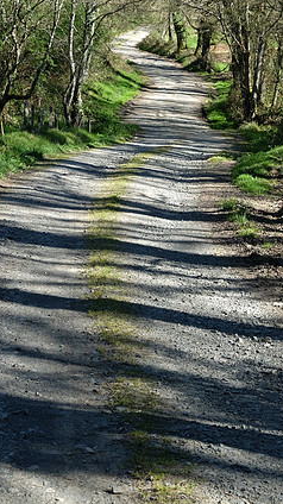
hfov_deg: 12.2
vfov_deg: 21.5
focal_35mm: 99
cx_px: 147
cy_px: 166
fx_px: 1323
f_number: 7.1
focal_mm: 46.3
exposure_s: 1/60
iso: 100
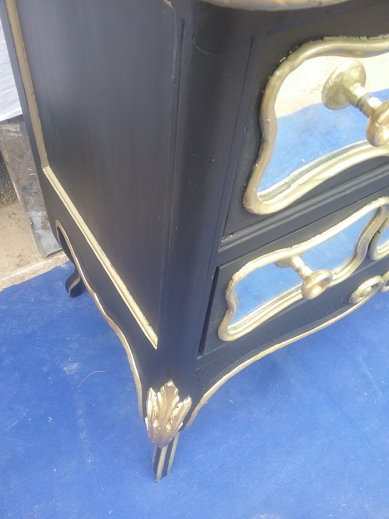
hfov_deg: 45.4
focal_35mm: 31
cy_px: 260
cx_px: 194
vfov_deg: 58.4
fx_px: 464
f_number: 2.2
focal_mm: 3.3
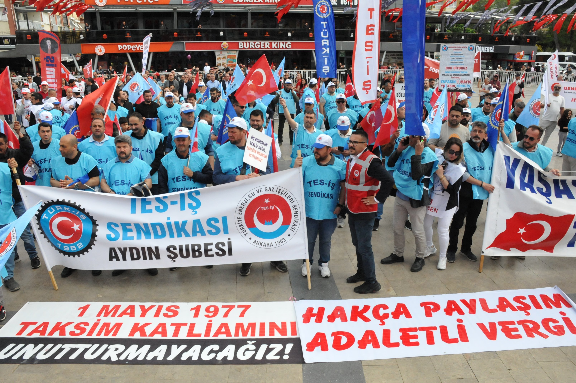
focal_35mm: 27
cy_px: 192
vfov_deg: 47.8
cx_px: 288
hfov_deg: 67.4
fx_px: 431
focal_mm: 18
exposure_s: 1/1600
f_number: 8
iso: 2000
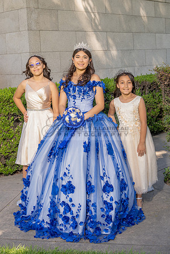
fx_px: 395
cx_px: 107
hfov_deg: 24.2
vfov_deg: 35.7
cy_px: 108
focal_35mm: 56
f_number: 4.5
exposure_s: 1/125
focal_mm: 31.9
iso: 64
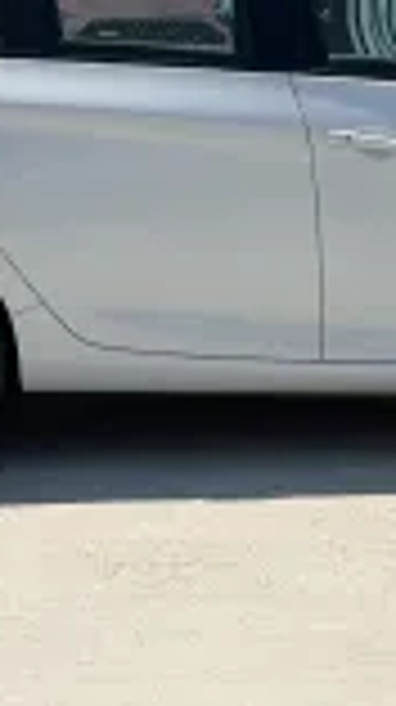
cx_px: 400
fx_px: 2246
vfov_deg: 17.8
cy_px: 247
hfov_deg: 10.0
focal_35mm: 120
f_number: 1.78
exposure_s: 1/7874
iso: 80
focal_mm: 6.76
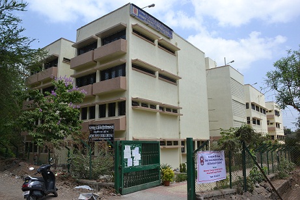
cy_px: 100
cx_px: 150
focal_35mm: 30
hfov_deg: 61.9
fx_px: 250
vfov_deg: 43.7
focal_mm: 20
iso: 400
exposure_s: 1/320
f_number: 10
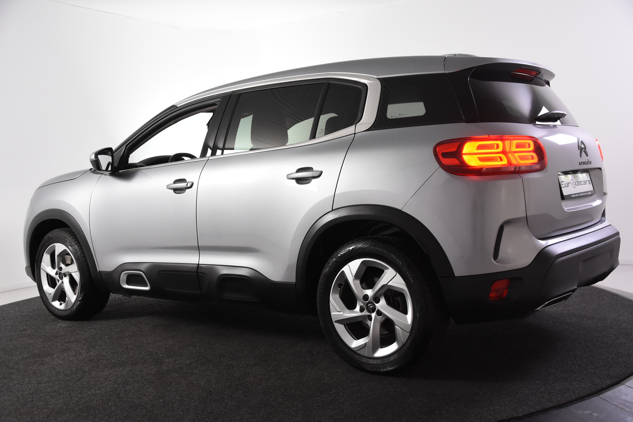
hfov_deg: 49.6
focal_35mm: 39
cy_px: 211
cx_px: 316
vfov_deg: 34.2
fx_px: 686
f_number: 5
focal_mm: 26
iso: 1600
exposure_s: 1/100
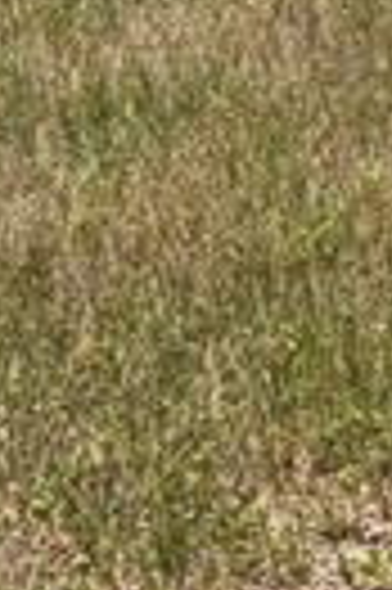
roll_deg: -1.3
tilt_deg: -1.9
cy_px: -604
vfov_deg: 9.1
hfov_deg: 6.2
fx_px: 3472
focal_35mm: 212
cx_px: 915
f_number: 1.6
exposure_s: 1/4329
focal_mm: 5.96
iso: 50
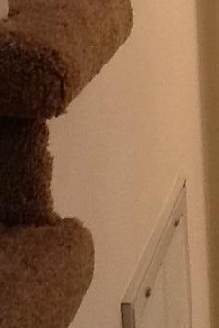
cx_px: 323
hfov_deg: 10.5
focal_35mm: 127
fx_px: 1158
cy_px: 19
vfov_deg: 15.9
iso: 80
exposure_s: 1/30
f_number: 2.4
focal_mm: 2.03
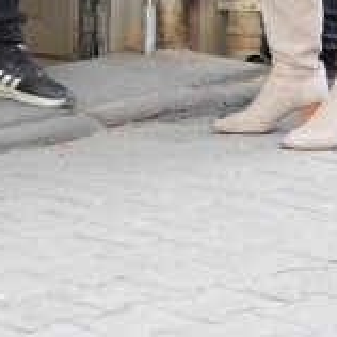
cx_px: -132
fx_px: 3392
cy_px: -370
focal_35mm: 308
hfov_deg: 5.6
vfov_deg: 5.5
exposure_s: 1/160
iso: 400
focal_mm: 55
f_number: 4
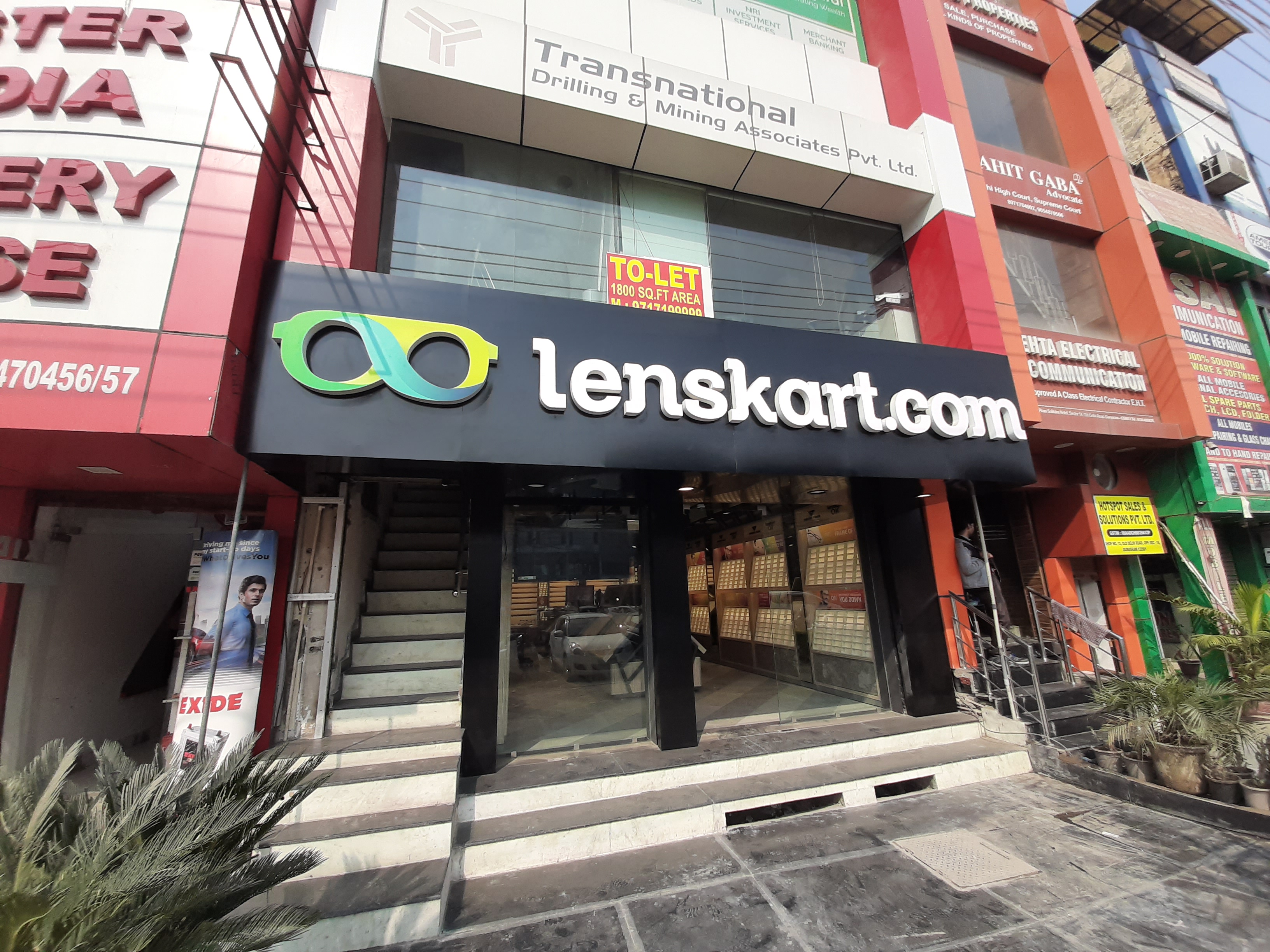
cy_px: 476
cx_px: 635
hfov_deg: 106.2
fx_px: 477
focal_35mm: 13
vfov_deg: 89.9
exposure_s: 1/952
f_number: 2.2
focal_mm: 1.42
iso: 40
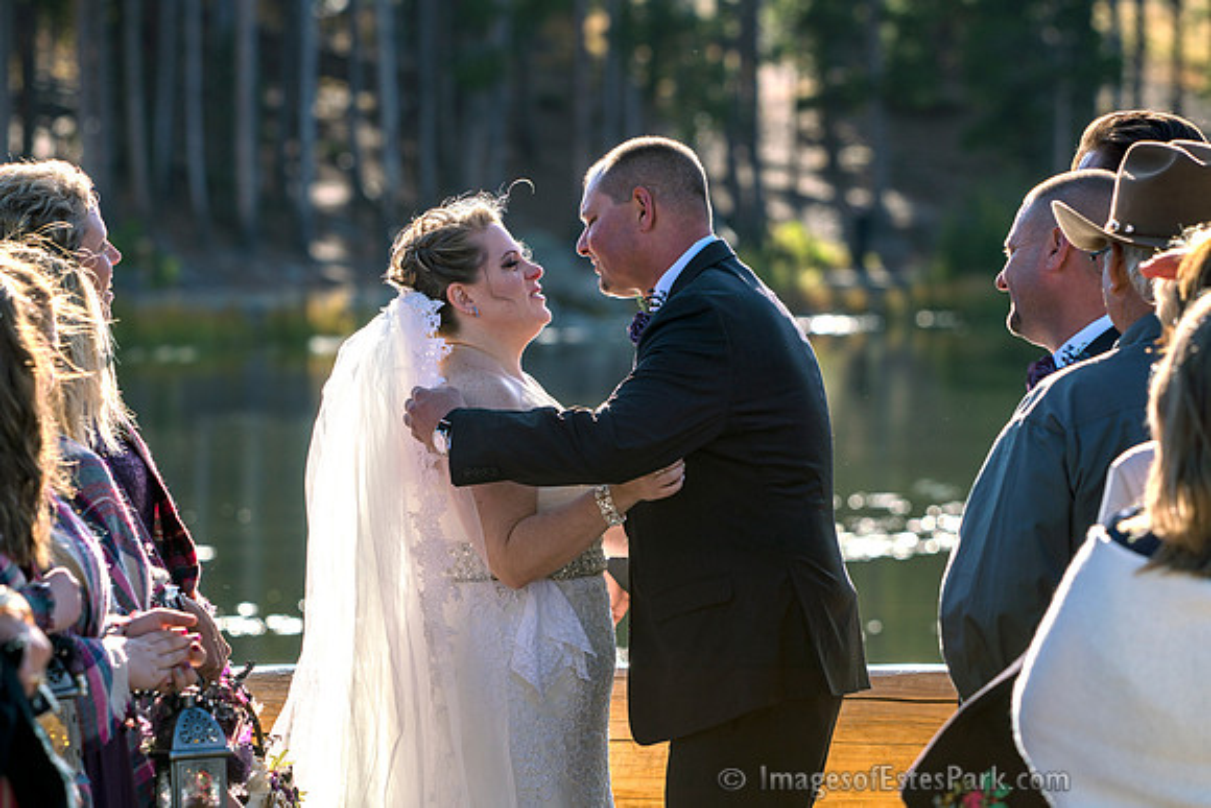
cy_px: 404
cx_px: 606
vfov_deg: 6.9
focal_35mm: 200
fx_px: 6729
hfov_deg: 10.3
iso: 100
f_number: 6.3
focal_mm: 200
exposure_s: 1/320
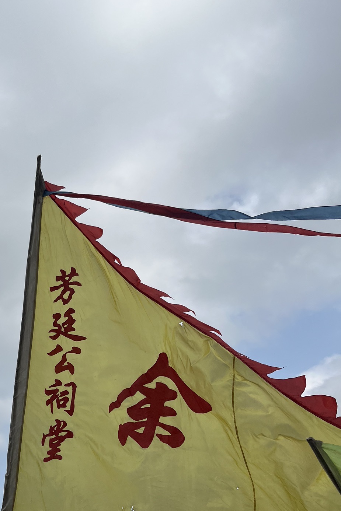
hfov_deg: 33.9
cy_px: 311
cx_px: 111
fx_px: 554
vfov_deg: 49.2
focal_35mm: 39
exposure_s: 1/7353
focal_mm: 5.1
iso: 50
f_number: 1.6
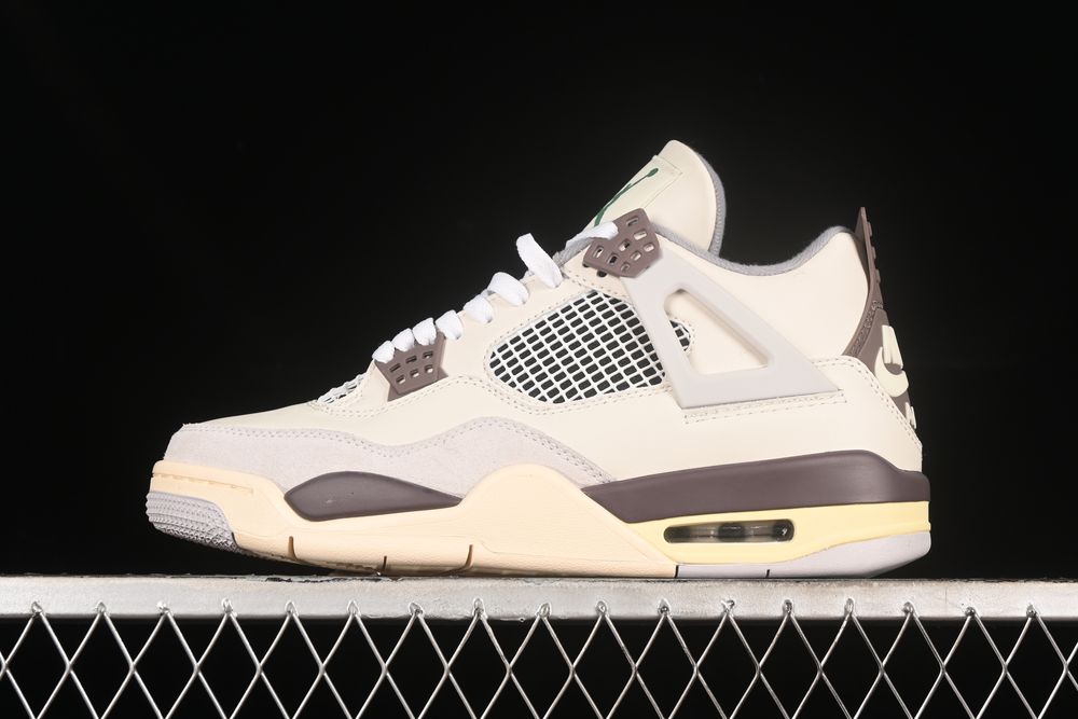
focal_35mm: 75
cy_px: 360
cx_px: 539
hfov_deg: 27.0
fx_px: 2246
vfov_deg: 18.2
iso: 160
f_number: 8
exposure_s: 1/80
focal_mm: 50
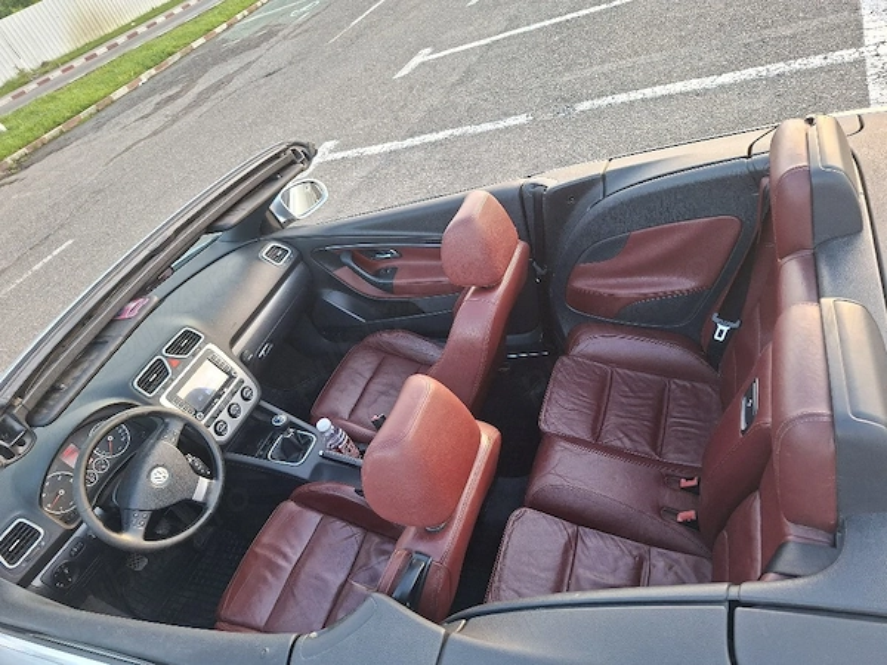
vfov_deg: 58.9
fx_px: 589
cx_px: 444
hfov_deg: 73.9
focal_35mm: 23
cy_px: 332
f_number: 1.8
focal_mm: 5.54
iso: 100
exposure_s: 1/100
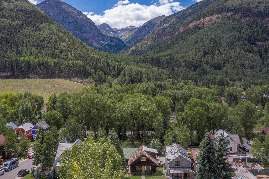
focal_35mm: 33
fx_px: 246
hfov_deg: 57.1
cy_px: 82
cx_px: 147
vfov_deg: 39.9
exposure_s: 1/100
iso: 100
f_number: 11
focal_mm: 10.26
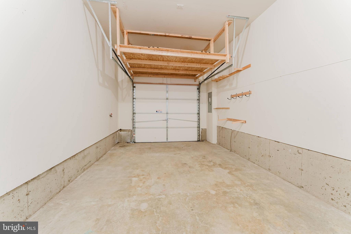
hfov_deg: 104.2
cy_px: 117
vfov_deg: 81.3
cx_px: 176
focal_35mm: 14
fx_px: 137
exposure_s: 1/2
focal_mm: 14
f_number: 9
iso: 200
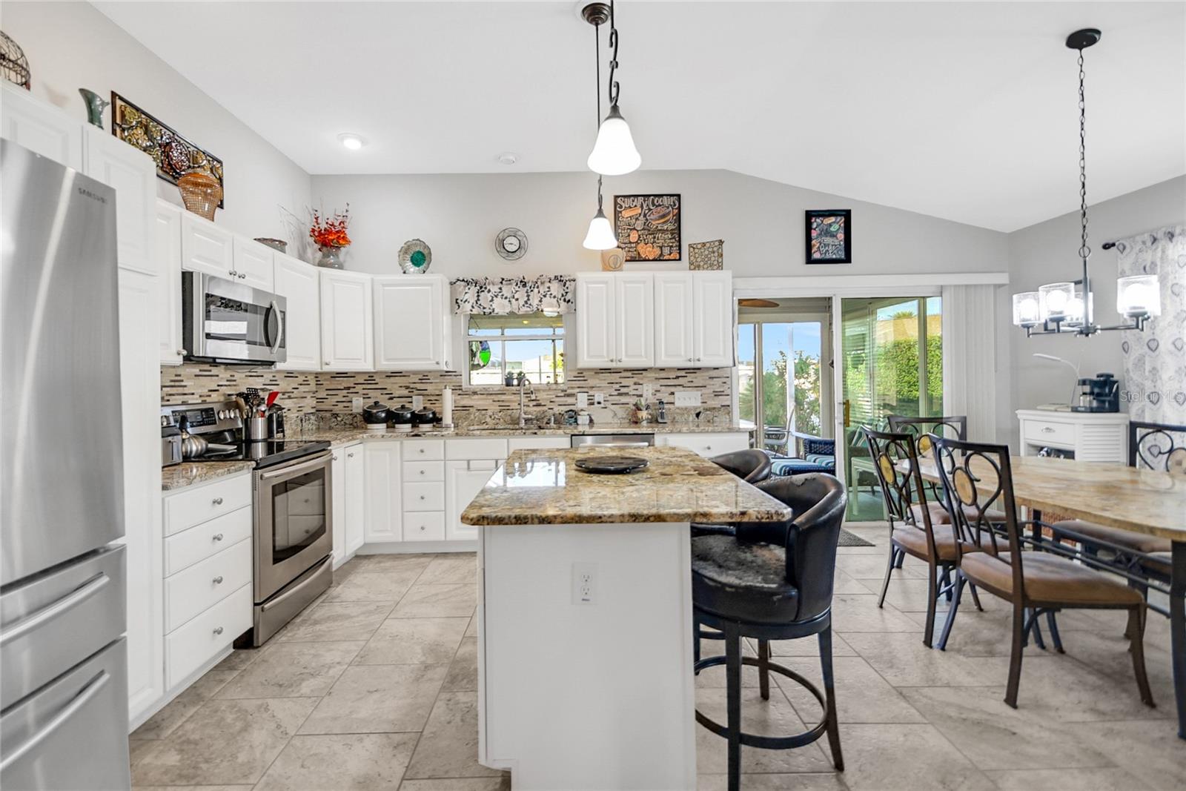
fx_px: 494
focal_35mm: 15
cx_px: 593
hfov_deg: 100.4
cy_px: 396
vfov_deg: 77.3
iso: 200
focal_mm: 10
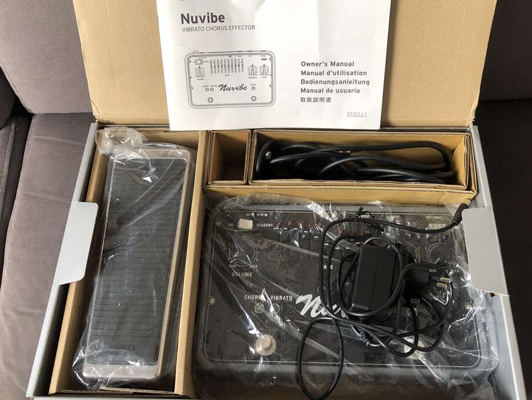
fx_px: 507
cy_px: 193
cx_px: 271
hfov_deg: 55.3
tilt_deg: -62.2
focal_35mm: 33
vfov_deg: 42.9
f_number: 1.8
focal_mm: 3.99
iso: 32
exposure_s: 1/30
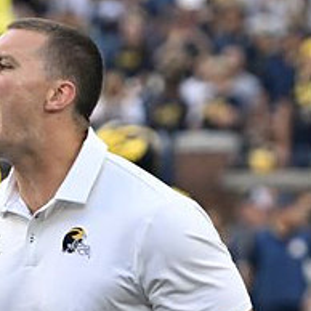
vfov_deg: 3.4
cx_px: 29
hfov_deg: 3.4
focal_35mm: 513
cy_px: 296
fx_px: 5214
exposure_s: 1/800
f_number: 2.8
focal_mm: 135
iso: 500
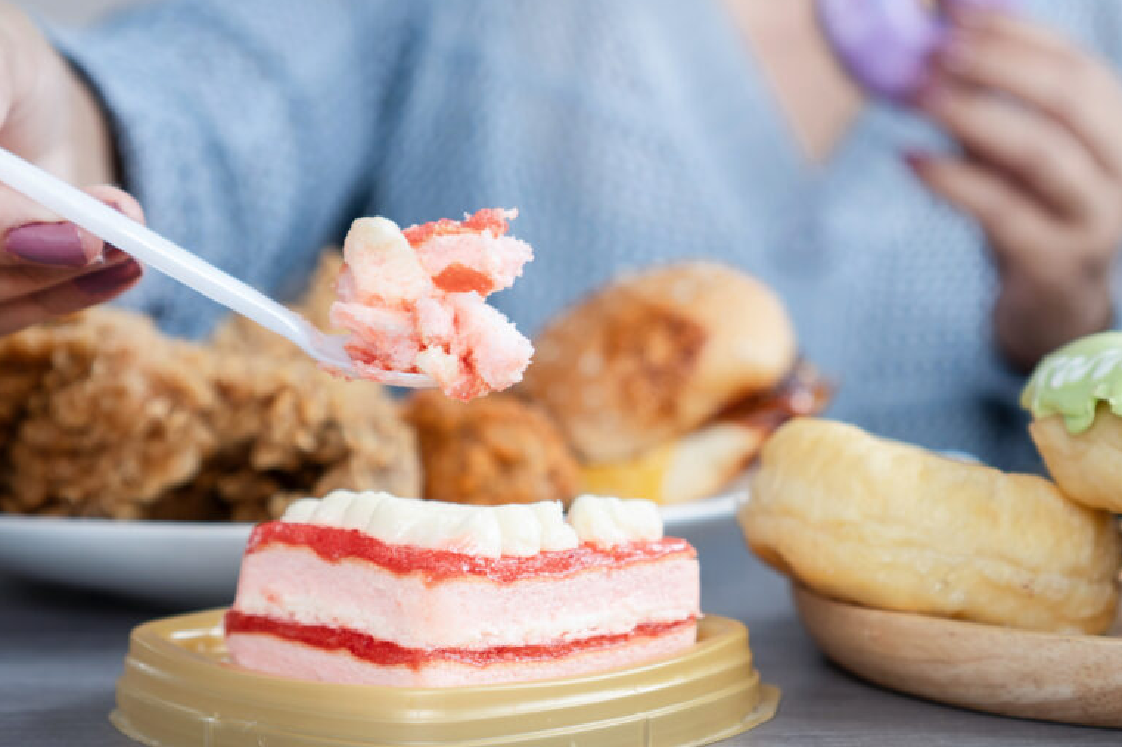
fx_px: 2202
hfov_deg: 28.5
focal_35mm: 71
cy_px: 378
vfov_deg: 19.3
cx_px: 681
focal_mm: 35
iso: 100
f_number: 3.2
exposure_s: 1/20
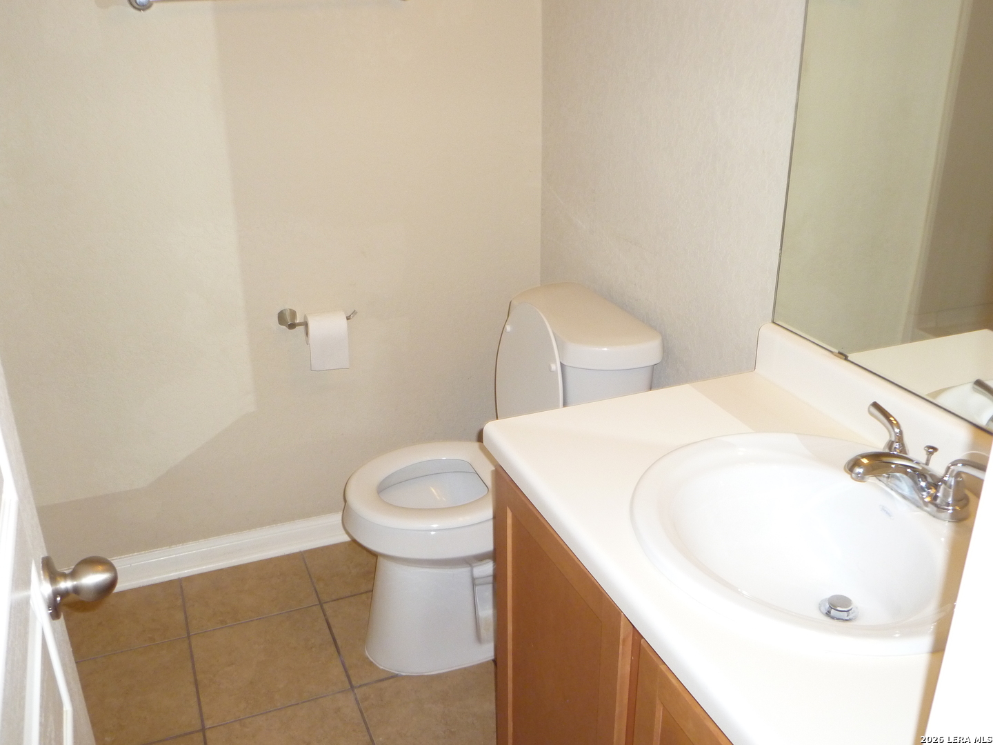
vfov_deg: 46.8
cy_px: 372
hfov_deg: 60.0
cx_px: 496
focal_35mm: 30
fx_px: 861
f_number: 3.4
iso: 250
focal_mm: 5.4
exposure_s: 1/30
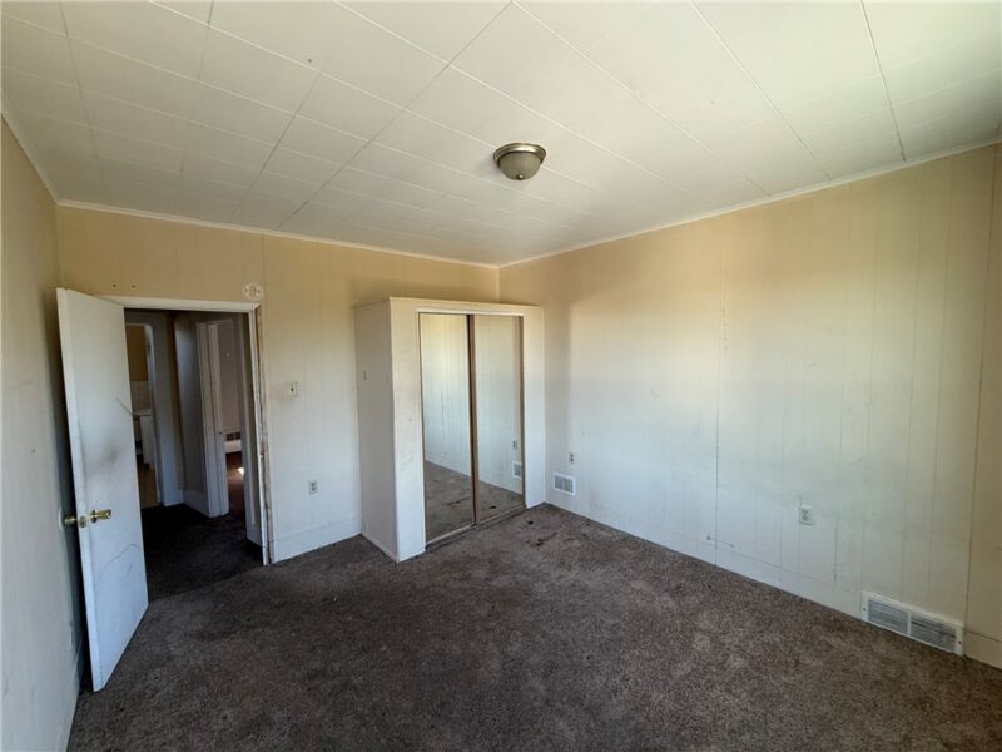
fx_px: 405
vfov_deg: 85.7
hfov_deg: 102.1
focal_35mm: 14
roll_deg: +0.8
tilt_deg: -2.4
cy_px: 376
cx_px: 501
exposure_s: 1/99
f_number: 2.2
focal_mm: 2.22
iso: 160
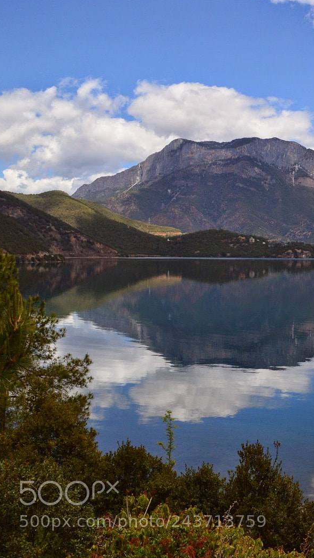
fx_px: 784
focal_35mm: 53
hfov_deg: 20.6
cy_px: 279
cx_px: 414
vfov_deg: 39.2
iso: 400
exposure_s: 1/500
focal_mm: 22
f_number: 11
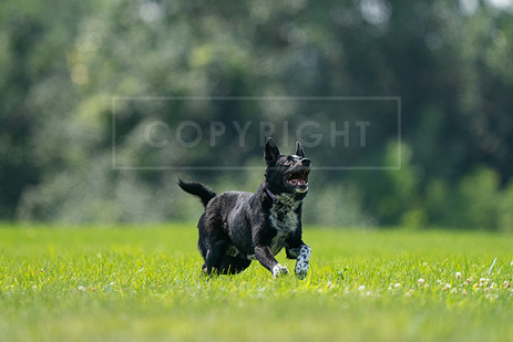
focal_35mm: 752
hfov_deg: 2.7
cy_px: 152
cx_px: 218
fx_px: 10719
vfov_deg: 1.8
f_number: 6.3
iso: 2000
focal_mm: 600
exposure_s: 1/4000
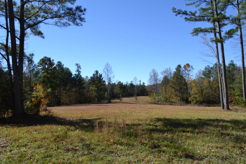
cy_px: 82
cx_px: 123
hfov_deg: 67.4
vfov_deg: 47.9
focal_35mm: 27
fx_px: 184
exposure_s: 1/200
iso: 100
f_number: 7.1
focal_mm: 18
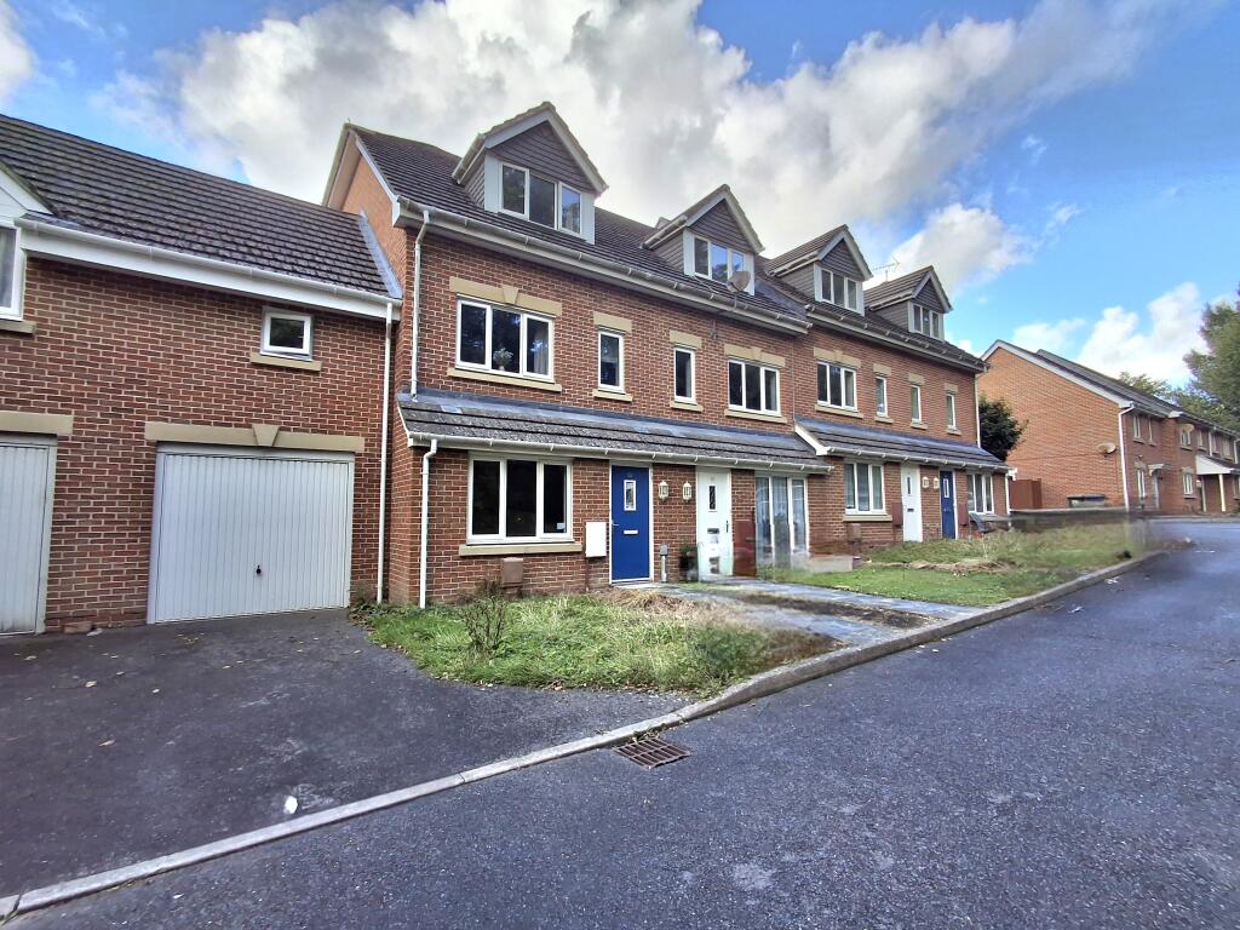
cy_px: 465
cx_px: 620
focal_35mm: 16
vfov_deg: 78.1
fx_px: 573
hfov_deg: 94.5
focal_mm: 1.64
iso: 40
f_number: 2.2
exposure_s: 1/400
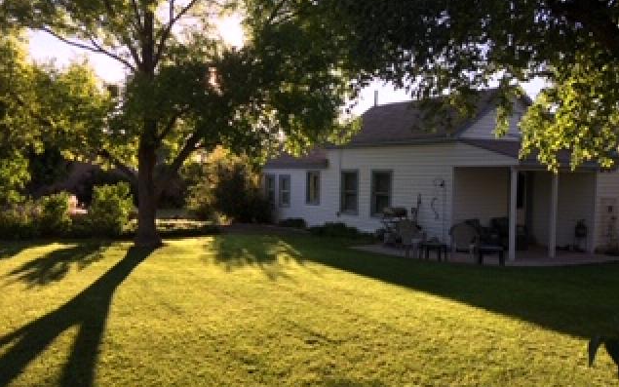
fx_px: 523
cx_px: 310
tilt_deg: -3.5
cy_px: 212
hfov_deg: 61.2
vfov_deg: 40.6
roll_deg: -0.2
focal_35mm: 31
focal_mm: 4.15
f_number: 2.2
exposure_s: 1/533
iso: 32
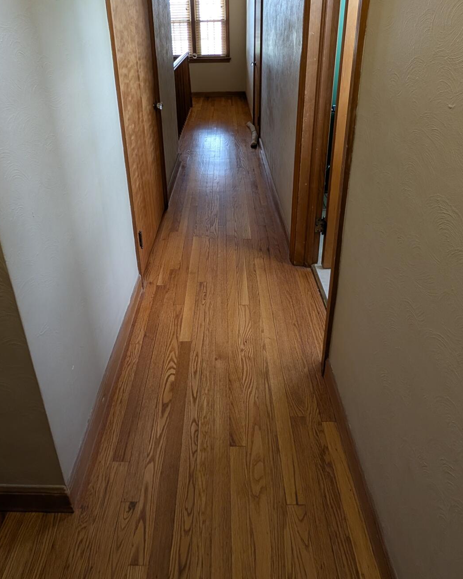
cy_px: 136
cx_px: 216
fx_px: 308
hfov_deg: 73.7
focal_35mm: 18
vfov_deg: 78.9
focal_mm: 2.02
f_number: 1.7
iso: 142
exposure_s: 1/60
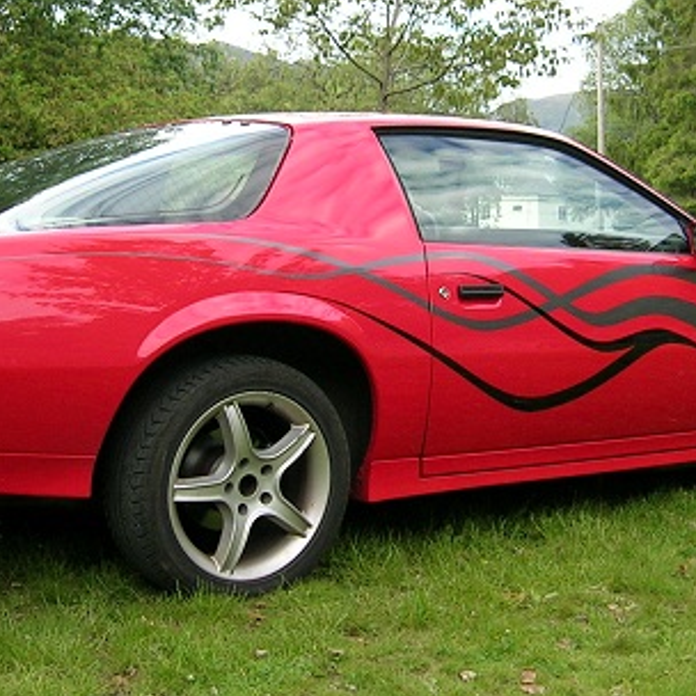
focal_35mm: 66
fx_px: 1501
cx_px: 330
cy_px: 318
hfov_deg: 26.1
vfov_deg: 26.1
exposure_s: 1/153
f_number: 2.8
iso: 50
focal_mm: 5.4
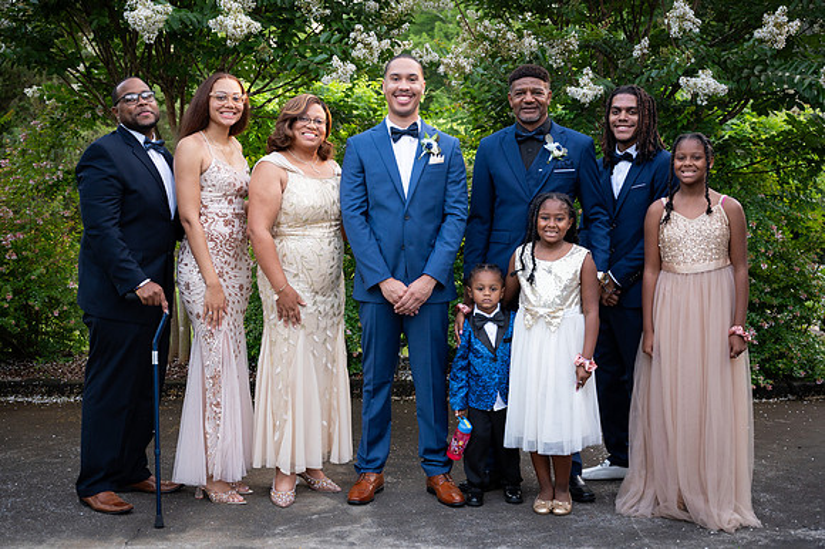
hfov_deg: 39.7
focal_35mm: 50
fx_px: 1141
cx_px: 412
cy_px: 274
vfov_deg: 27.1
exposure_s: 1/250
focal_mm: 49
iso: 800
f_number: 4
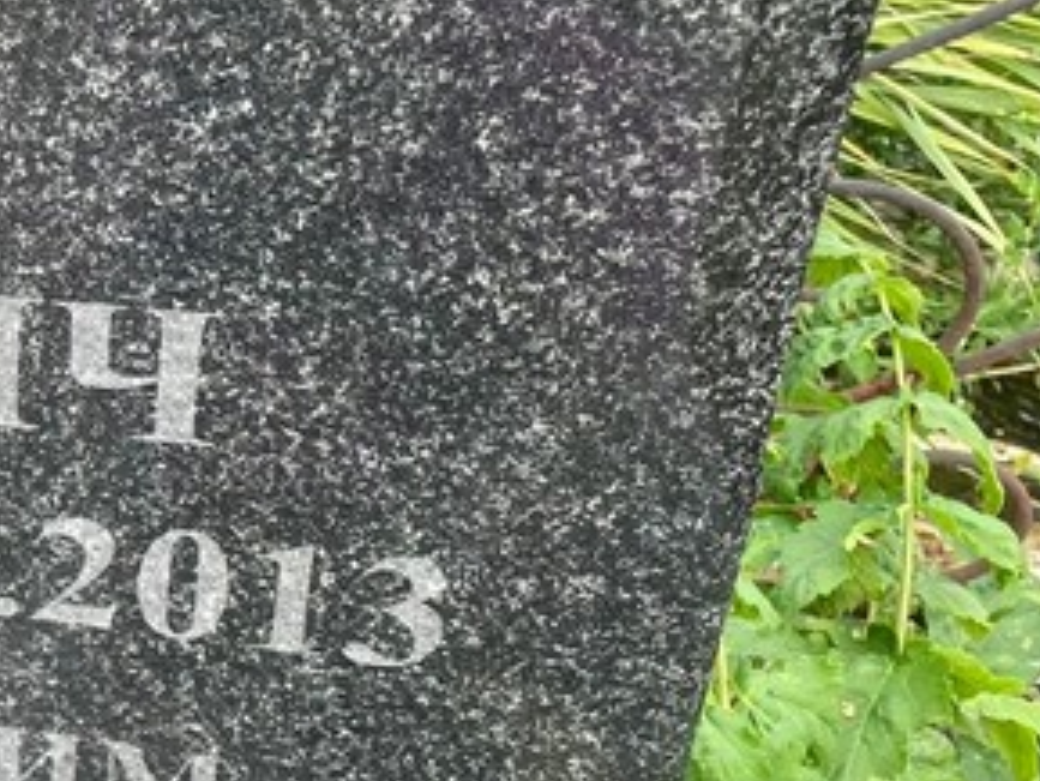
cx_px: -324
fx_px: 2164
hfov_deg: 23.7
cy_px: 425
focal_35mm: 72
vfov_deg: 20.5
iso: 32
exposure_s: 1/287
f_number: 1.6
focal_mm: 4.2
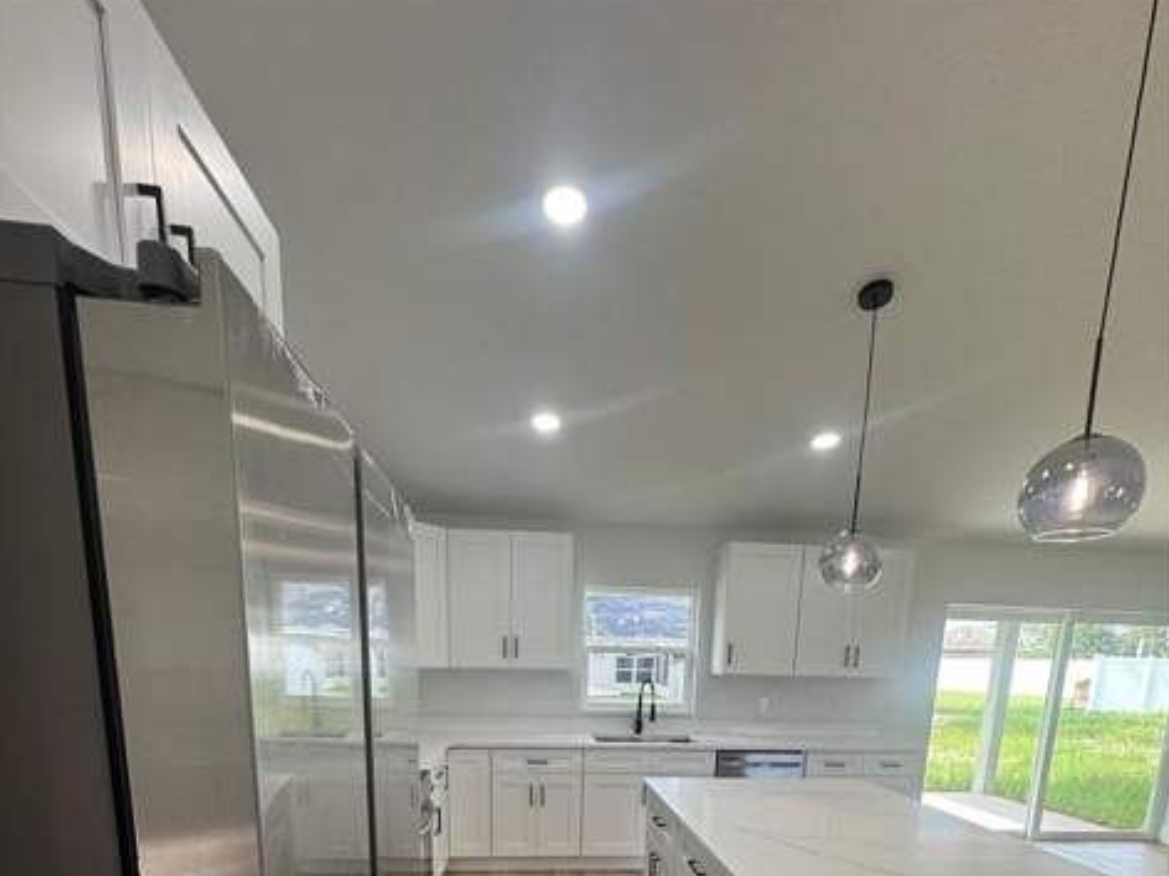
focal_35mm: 19
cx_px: 587
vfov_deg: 59.3
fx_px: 642
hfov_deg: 84.7
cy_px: 777
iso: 100
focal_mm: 2.22
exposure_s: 1/120
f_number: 2.2
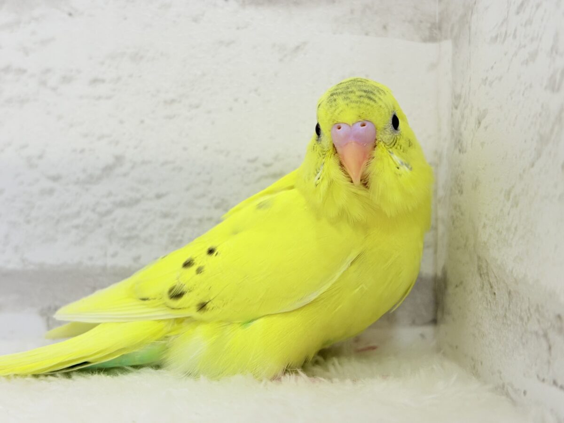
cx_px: 282
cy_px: 212
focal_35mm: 52
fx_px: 847
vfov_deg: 28.0
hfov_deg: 36.8
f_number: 1.6
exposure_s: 1/100
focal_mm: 5.96
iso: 80
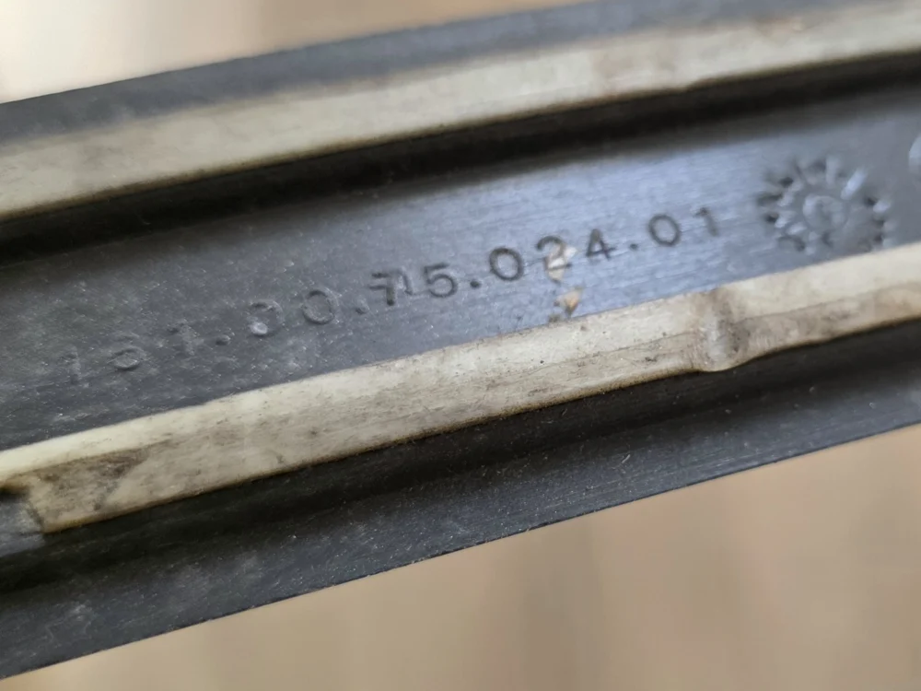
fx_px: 612
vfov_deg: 58.9
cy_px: 346
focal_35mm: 23
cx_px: 460
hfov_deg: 73.9
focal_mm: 6.3
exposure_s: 1/182
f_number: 1.7
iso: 200
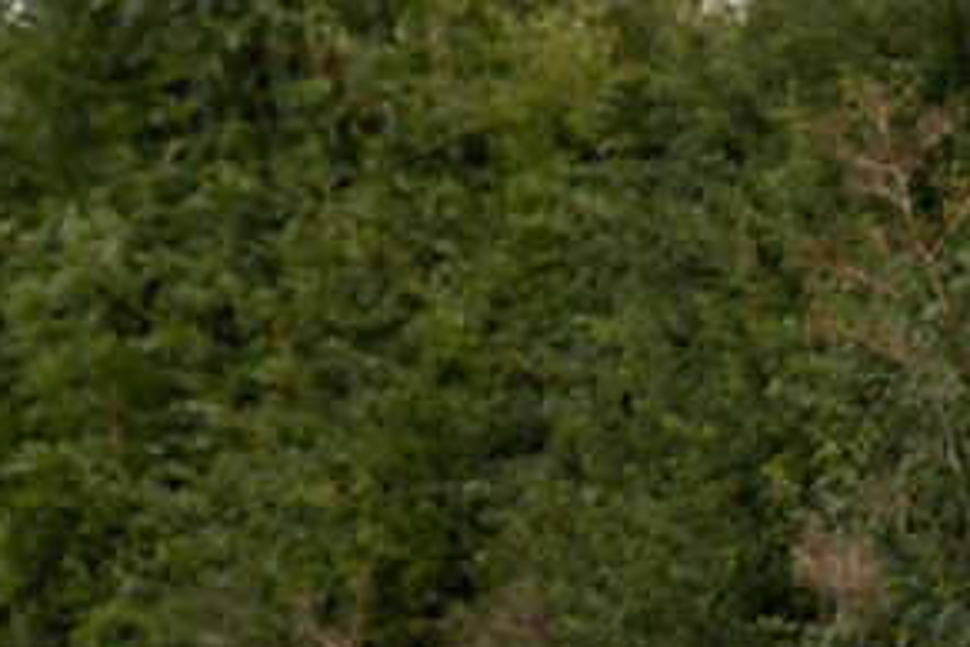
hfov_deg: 3.5
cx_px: -190
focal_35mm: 589
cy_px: 386
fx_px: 15869
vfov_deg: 2.3
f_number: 3.2
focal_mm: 167
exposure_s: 1/1000
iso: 1000
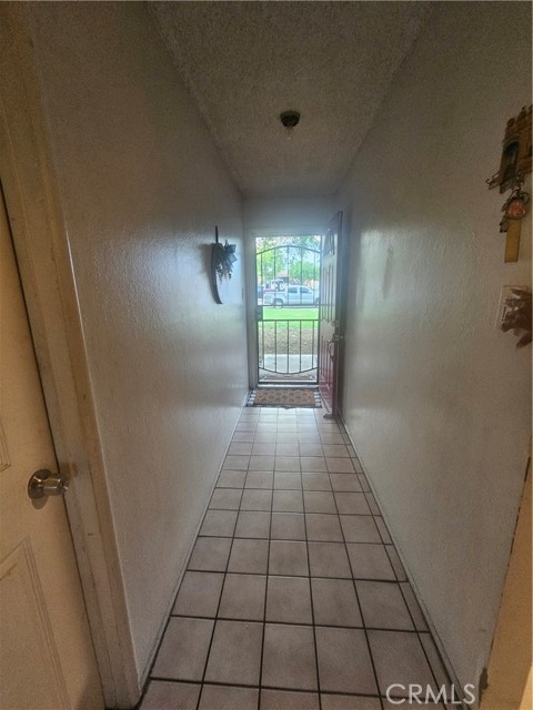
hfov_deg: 89.9
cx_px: 266
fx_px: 267
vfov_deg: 106.2
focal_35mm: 13
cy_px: 355
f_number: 2.2
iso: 500
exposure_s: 1/30
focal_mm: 2.2
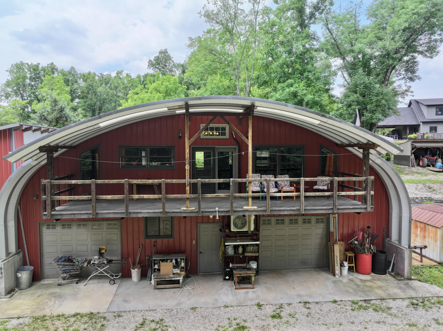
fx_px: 307
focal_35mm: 24
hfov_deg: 71.6
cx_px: 222
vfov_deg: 56.8
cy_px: 166
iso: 100
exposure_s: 1/120
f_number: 4
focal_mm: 12.29
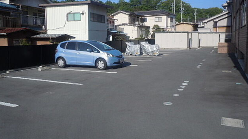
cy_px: 54
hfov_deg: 62.6
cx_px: 124
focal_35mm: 31
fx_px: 204
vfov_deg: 37.6
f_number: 7.4
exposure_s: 1/320
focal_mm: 5
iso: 100
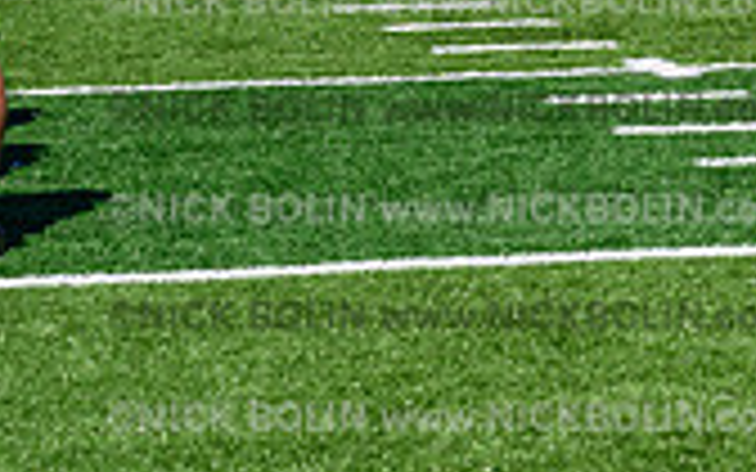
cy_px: -205
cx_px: 1156
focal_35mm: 246
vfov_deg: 5.3
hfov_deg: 8.3
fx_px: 5068
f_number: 8
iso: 160
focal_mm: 70
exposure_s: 1/640
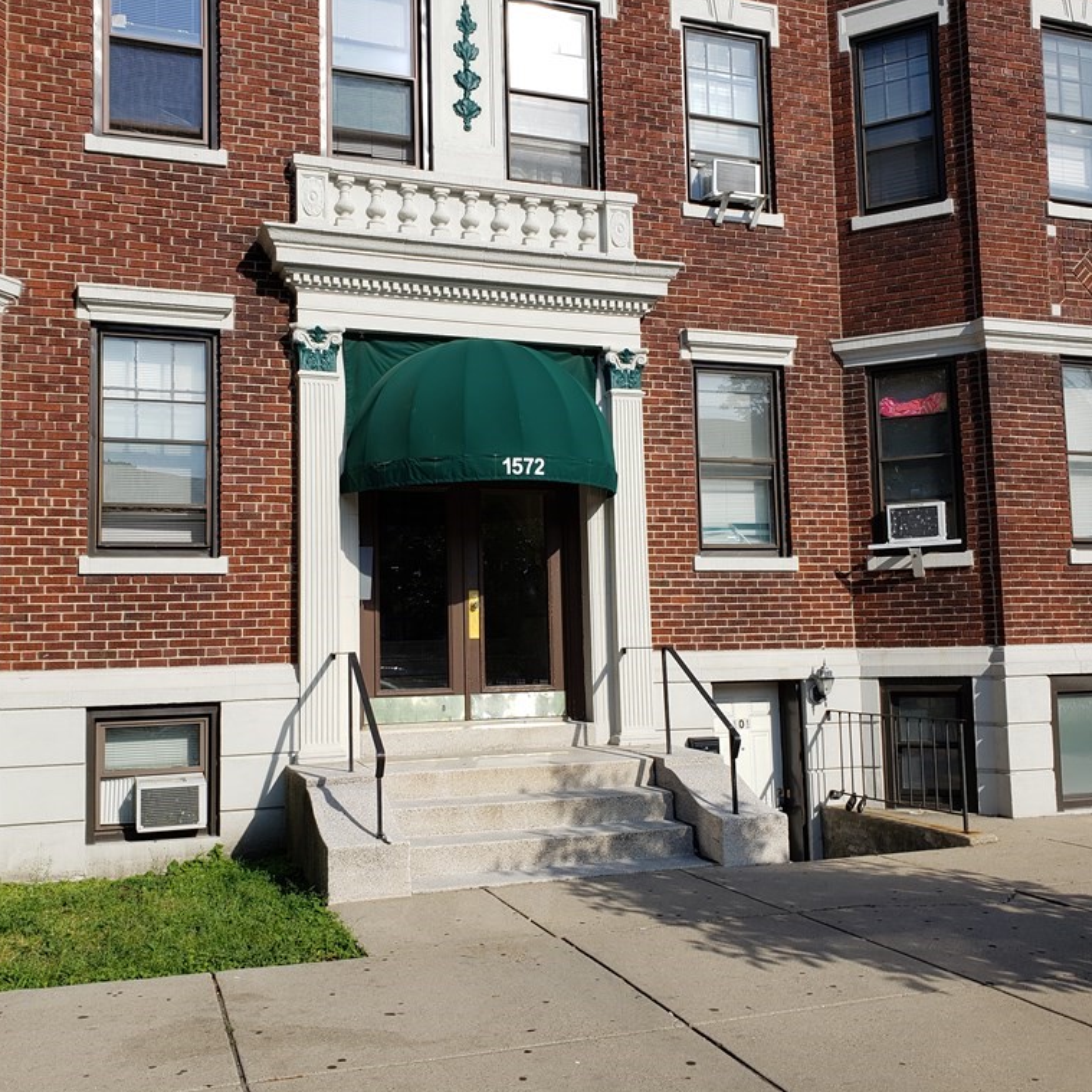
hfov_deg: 52.5
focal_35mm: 31
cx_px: 525
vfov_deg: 52.5
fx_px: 1106
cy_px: 548
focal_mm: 4.3
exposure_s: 1/1387
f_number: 2.4
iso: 50
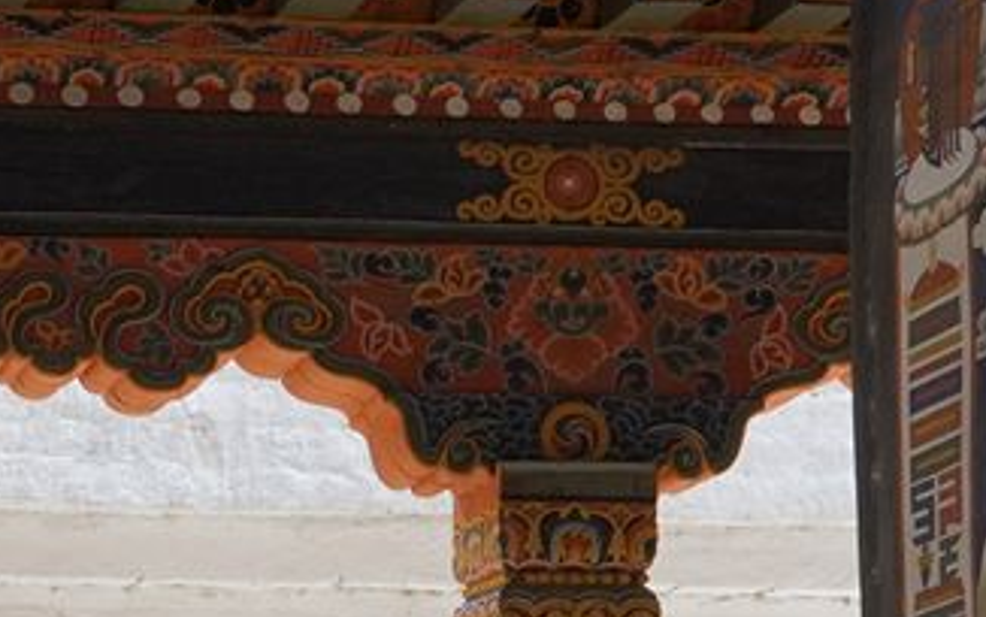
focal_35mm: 150
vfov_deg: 8.5
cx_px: -387
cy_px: 1056
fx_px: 4032
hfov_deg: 13.3
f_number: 13
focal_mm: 24
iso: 800
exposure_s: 1/100
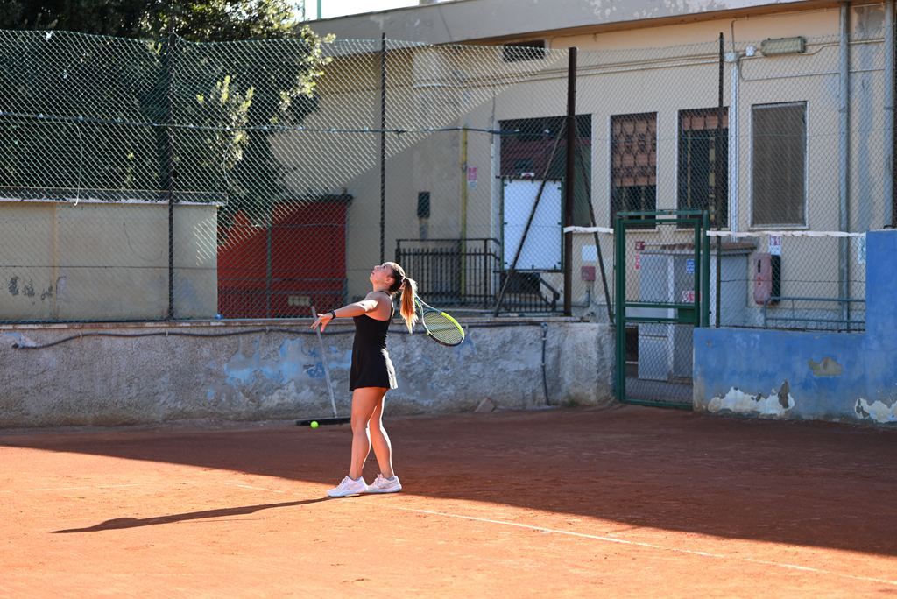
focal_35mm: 96
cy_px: 300
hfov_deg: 21.2
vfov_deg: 14.3
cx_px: 448
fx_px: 2393
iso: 280
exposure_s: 1/1000
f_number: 2.8
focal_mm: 96
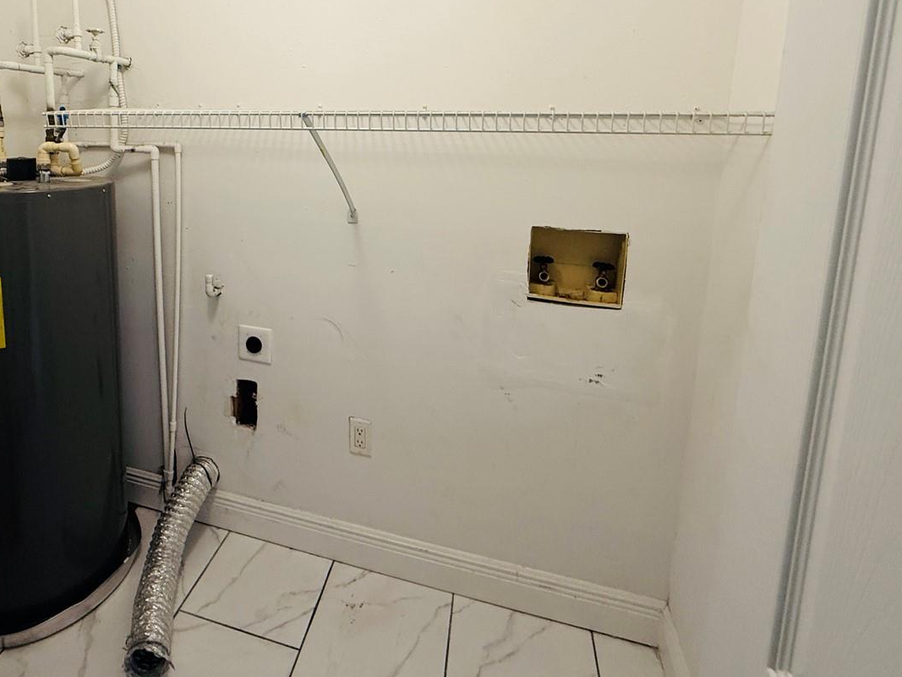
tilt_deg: -6.1
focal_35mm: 21
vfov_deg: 60.8
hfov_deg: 77.3
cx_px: 328
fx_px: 547
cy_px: 192
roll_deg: -1.6
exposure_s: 1/120
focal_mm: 2.22
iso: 250
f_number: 2.2
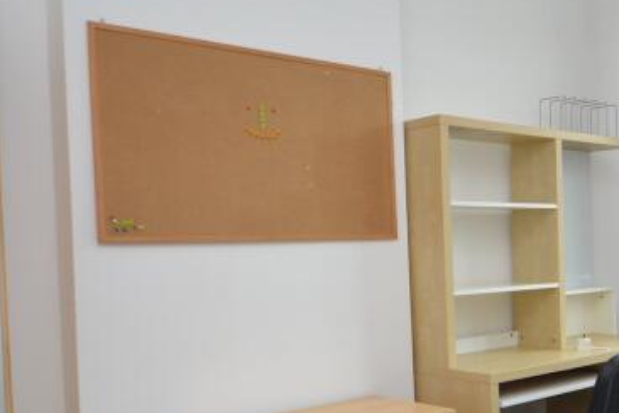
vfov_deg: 31.6
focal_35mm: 42
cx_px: 702
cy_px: 283
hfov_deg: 37.6
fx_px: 722
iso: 400
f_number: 5.6
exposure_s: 1/125
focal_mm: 10
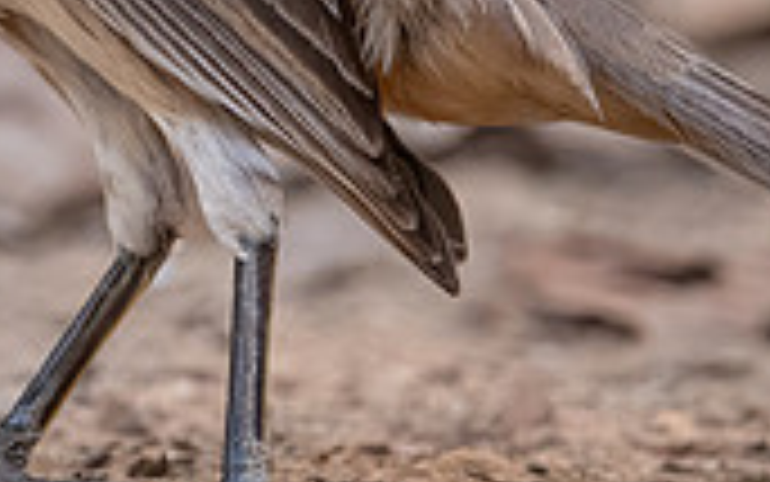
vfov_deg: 0.7
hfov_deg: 1.1
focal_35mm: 1942
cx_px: -109
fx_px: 40766
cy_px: -386
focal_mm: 400
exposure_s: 1/1000
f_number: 4.5
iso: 2200
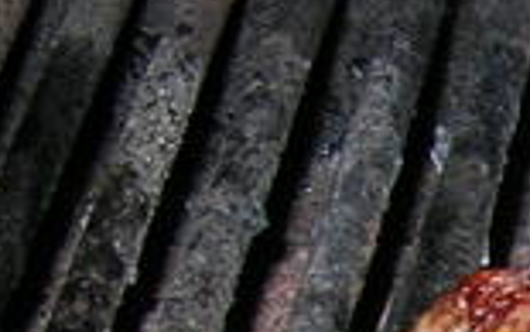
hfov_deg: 8.8
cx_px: 1139
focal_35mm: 221
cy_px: 933
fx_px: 3193
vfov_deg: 5.6
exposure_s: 1/60.1
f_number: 2.7
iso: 50
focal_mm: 6
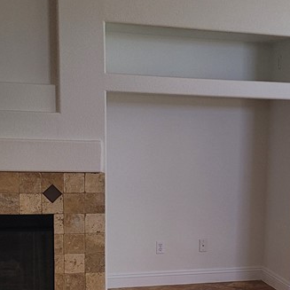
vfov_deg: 23.6
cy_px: 234
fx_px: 682
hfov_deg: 23.4
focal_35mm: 72
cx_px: 255
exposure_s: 1/120
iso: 200
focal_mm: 5.4
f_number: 1.8
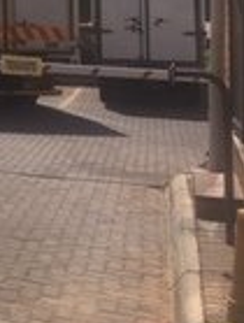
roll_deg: -0.6
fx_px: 973
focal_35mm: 104
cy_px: -71
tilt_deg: +1.2
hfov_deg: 11.8
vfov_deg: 17.9
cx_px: -335
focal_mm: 4.15
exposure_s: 1/2959
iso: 25
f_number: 2.2
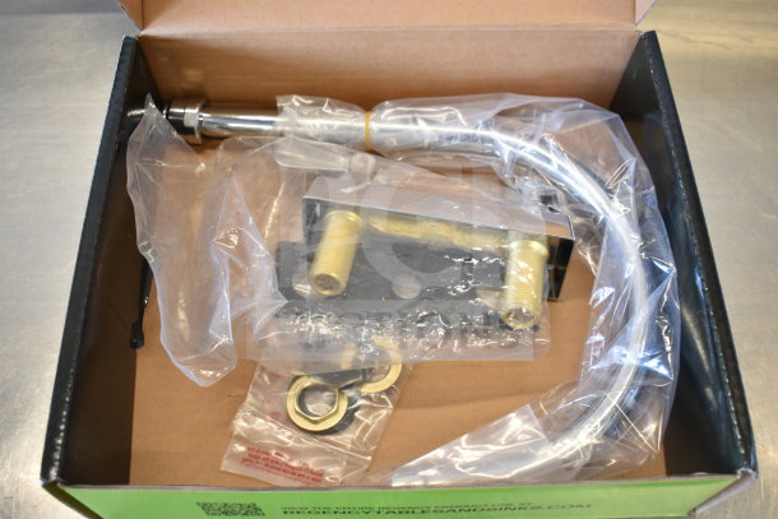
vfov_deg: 35.5
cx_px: 389
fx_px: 811
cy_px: 260
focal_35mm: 38
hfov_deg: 51.3
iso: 560
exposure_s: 1/40
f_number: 4
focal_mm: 25
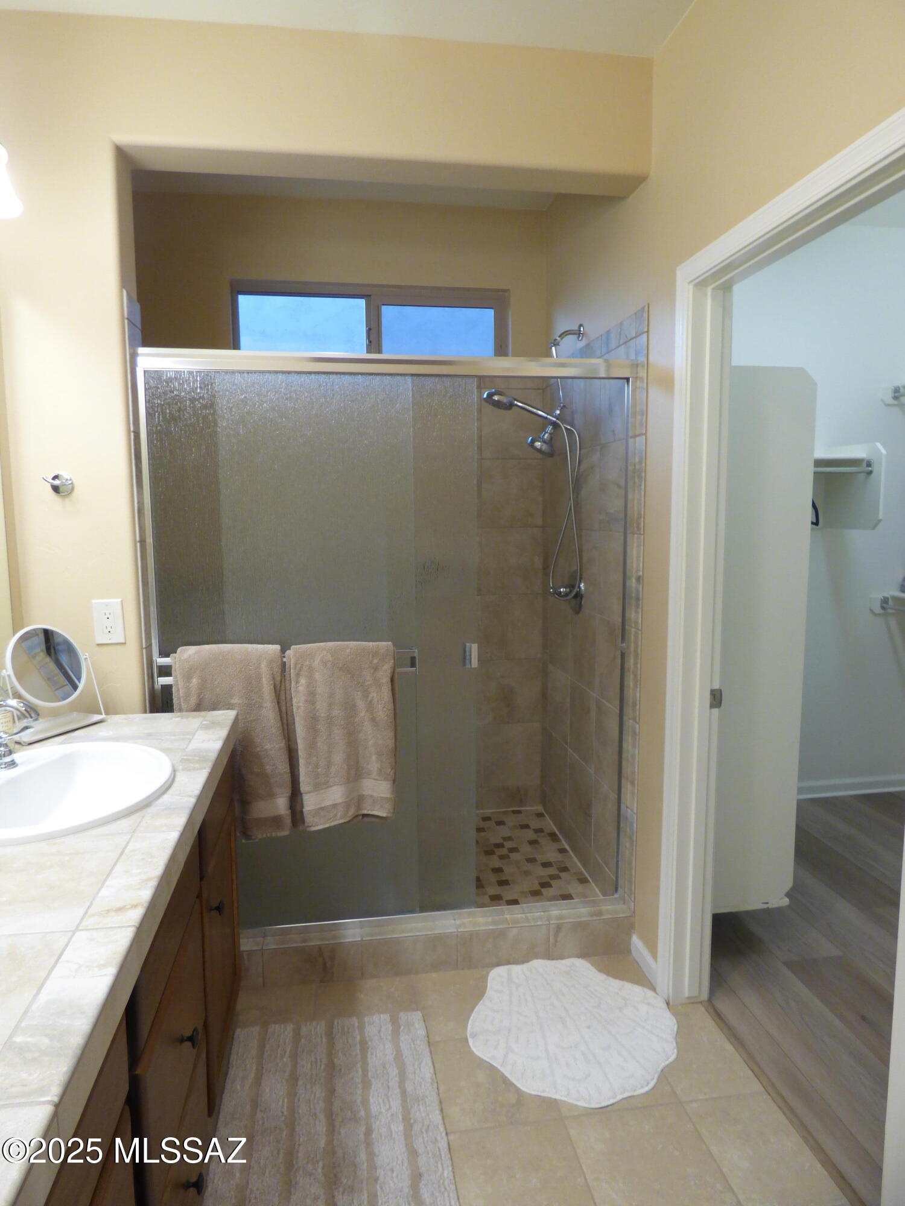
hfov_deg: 66.0
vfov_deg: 81.7
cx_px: 452
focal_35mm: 20
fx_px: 697
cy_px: 603
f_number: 2.8
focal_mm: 3.58
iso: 200
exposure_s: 1/60
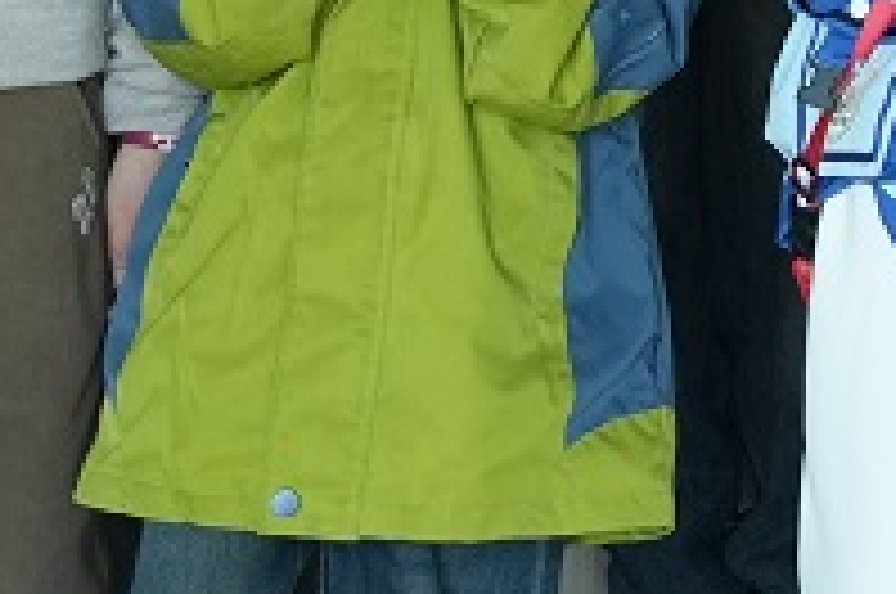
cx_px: 1288
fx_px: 4715
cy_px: -670
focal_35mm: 190
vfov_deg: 6.9
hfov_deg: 10.5
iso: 640
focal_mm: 23
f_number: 5
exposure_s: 1/125
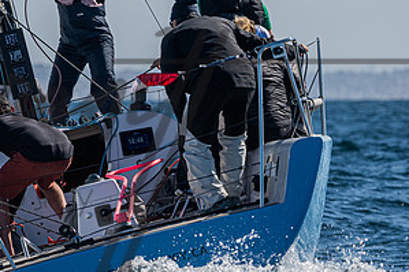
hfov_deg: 3.6
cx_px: 103
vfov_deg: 2.4
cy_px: 147
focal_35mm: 575
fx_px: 6529
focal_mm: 220
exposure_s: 1/6400
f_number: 5
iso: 400
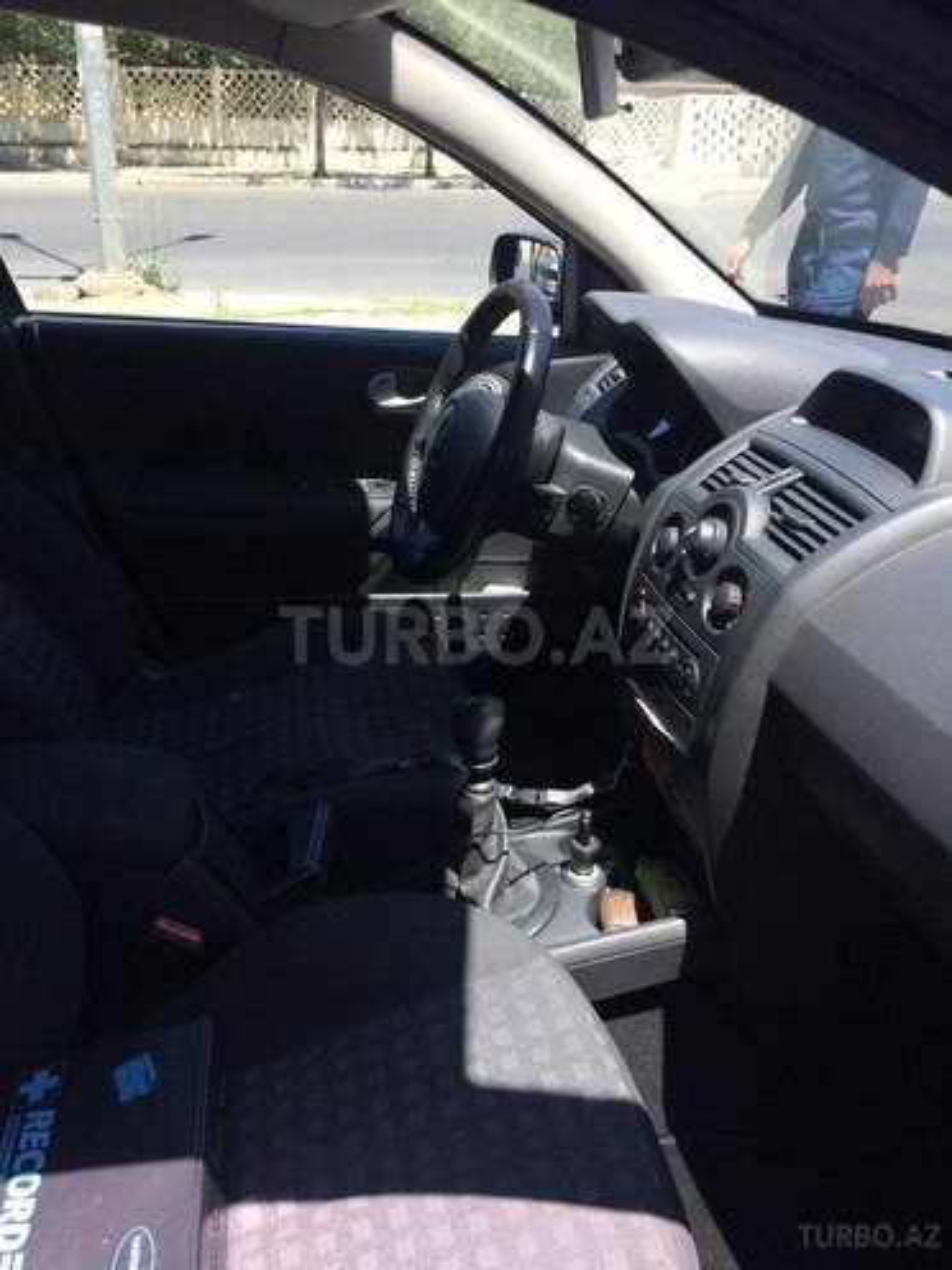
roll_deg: +0.2
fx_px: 1063
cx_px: 476
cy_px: 635
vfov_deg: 61.7
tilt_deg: -26.8
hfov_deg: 48.2
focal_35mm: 29
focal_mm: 4.15
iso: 32
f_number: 2.2
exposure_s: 1/456
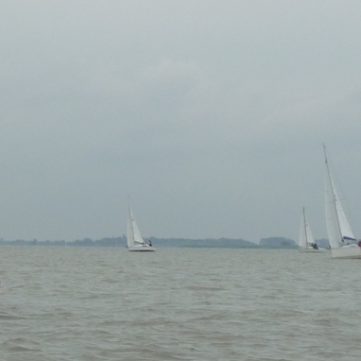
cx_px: -78
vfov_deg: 9.4
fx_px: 2183
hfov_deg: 9.3
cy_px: 123
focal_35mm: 185
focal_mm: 12.2
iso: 160
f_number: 4.6
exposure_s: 1/500
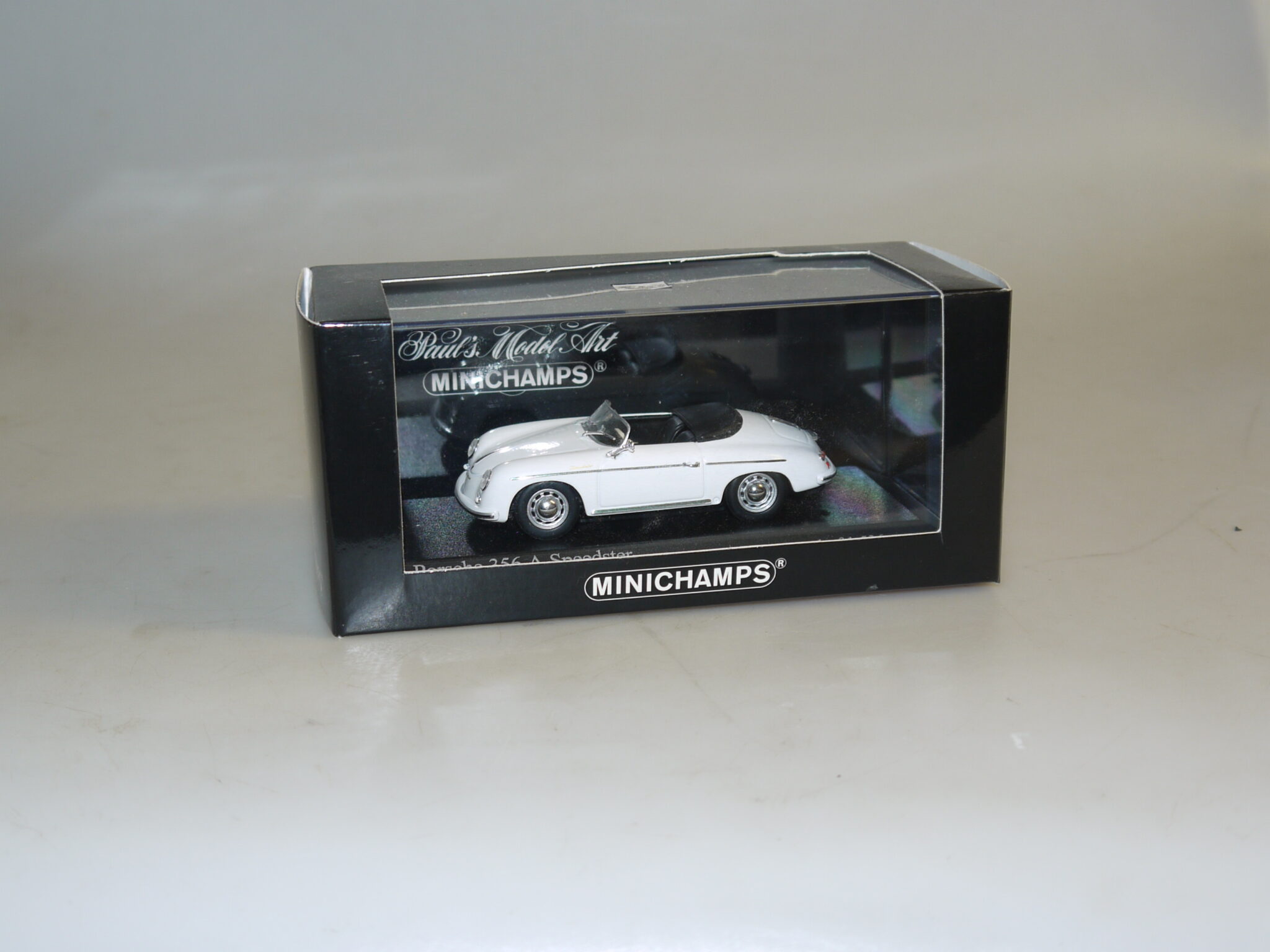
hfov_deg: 39.7
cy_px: 476
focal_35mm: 48
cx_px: 635
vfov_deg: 30.3
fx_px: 1761
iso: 100
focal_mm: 17
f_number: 4
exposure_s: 1/40
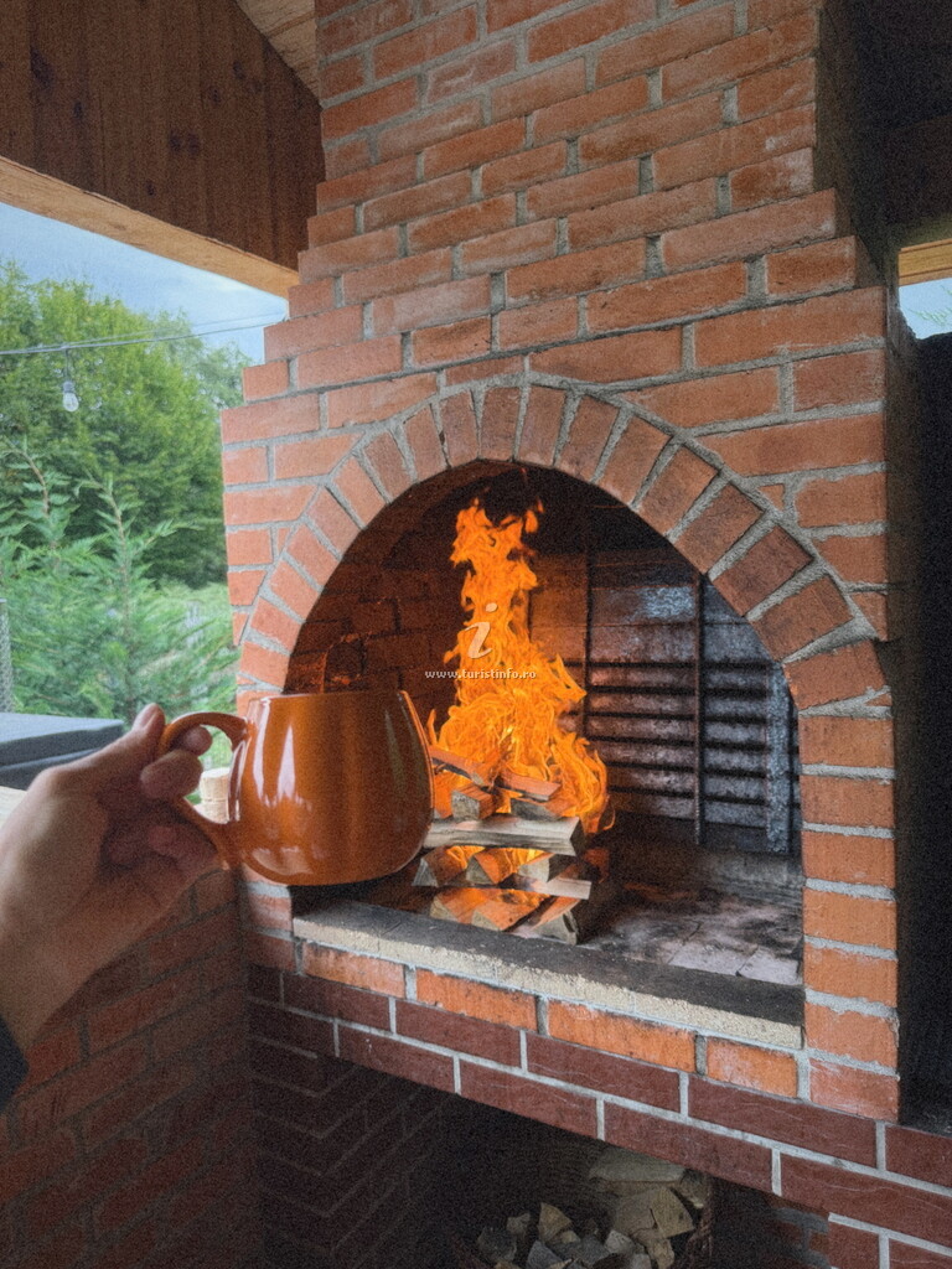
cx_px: 476
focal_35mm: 24
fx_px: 880
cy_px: 634
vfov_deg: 71.6
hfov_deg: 56.8
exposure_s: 1/132
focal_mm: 6.76
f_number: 1.78
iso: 200
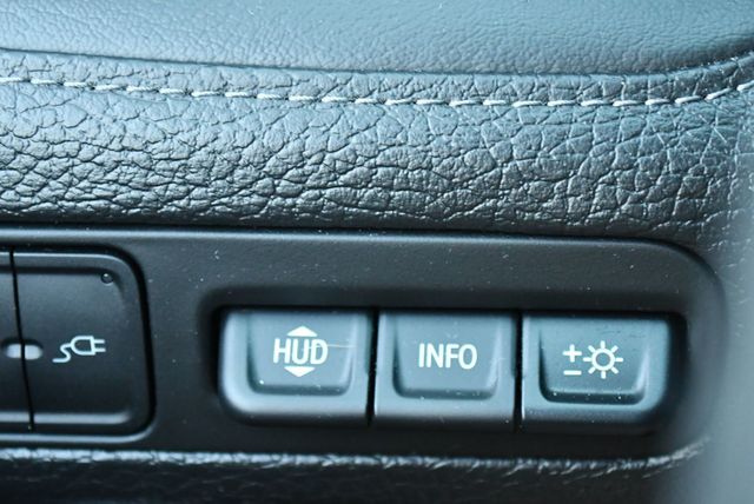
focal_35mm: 90
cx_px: 377
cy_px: 252
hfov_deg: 22.6
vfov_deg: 15.2
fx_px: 1887
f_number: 5.3
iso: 3200
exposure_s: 1/100
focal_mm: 45
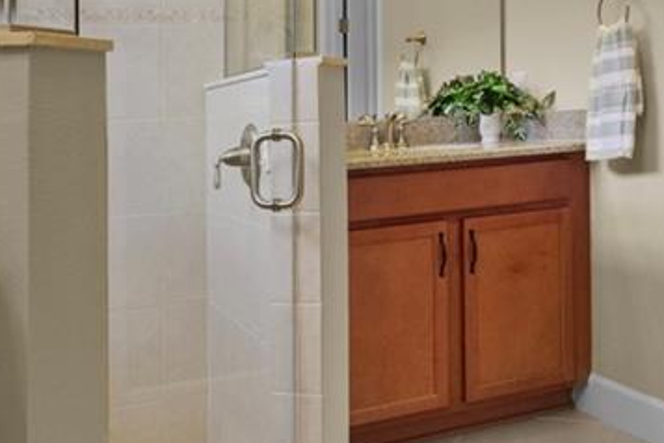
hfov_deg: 45.4
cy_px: 121
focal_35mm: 43
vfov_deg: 30.8
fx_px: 793
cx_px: 365
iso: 800
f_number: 4.5
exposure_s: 1/80
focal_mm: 10
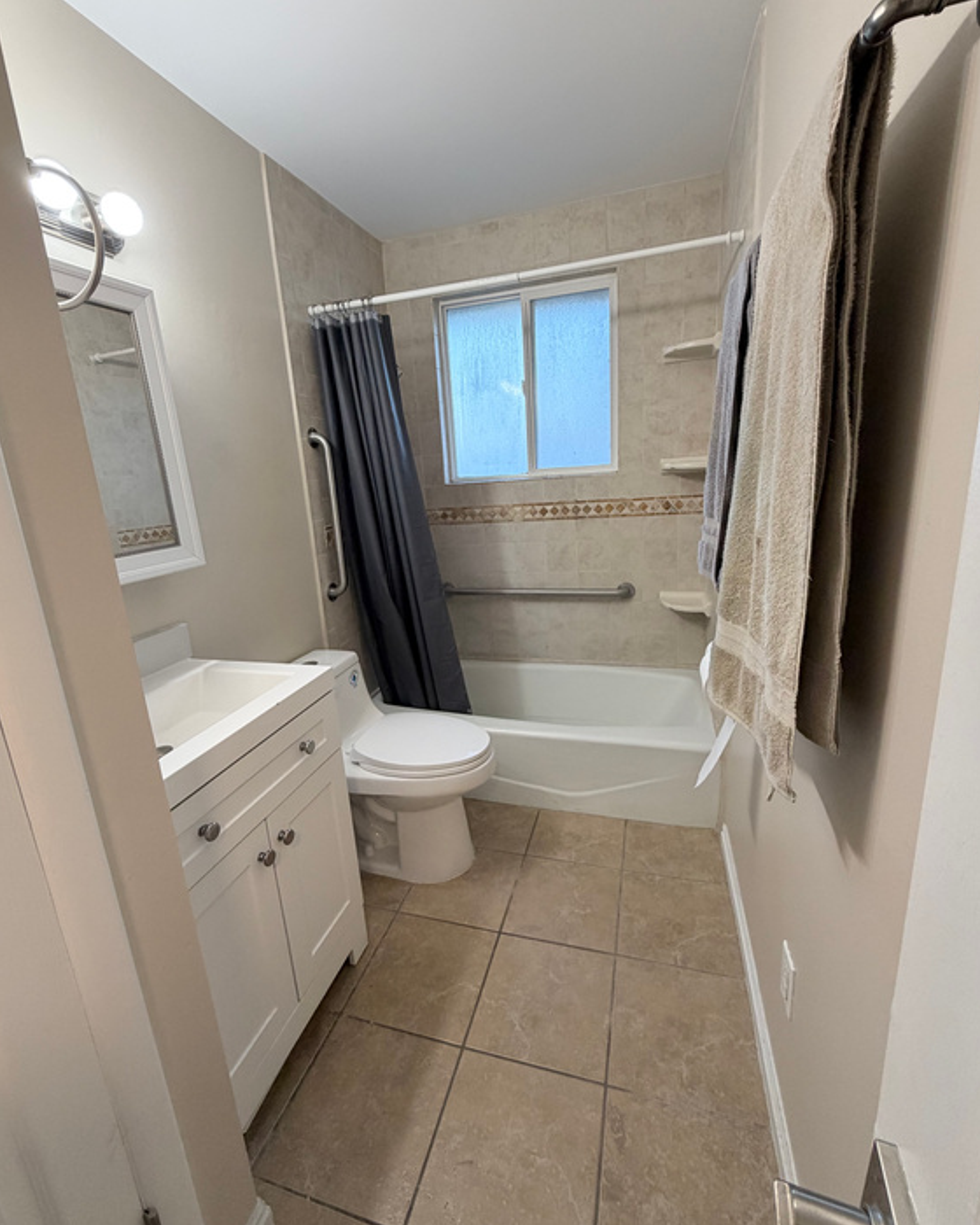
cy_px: 602
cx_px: 486
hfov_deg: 84.0
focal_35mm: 15
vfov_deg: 96.8
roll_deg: +3.4
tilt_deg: -13.9
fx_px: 544
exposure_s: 1/60
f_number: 2.2
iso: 200
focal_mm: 2.22
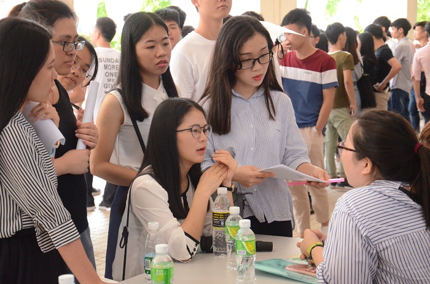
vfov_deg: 15.6
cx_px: 215
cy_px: 142
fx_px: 1037
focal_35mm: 87
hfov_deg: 23.4
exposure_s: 1/320
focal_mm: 58
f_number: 5.6
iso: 4000
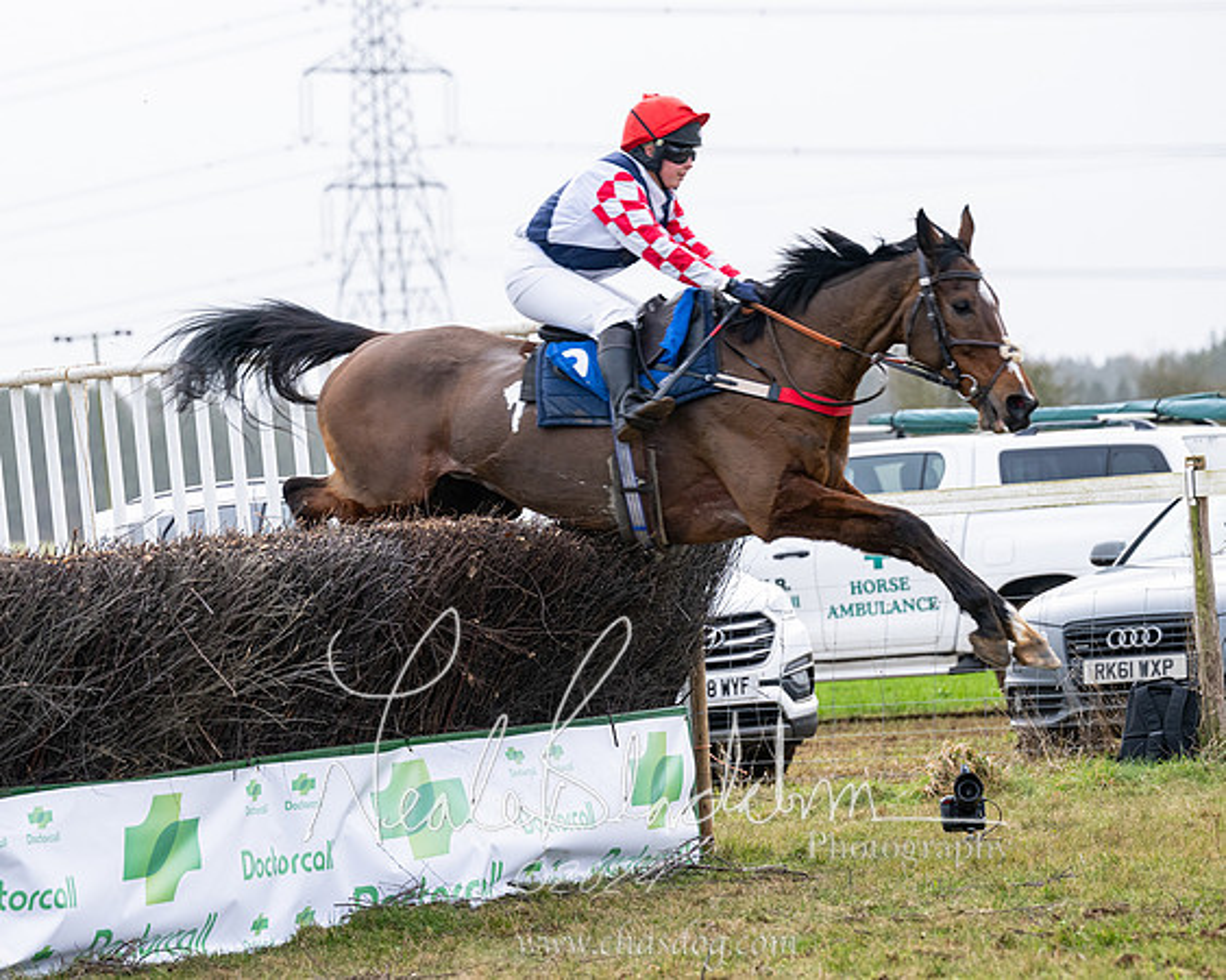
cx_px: 242
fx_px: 7039
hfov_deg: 9.9
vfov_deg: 8.0
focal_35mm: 194
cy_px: 497
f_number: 4
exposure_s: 1/1000
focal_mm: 120
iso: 400
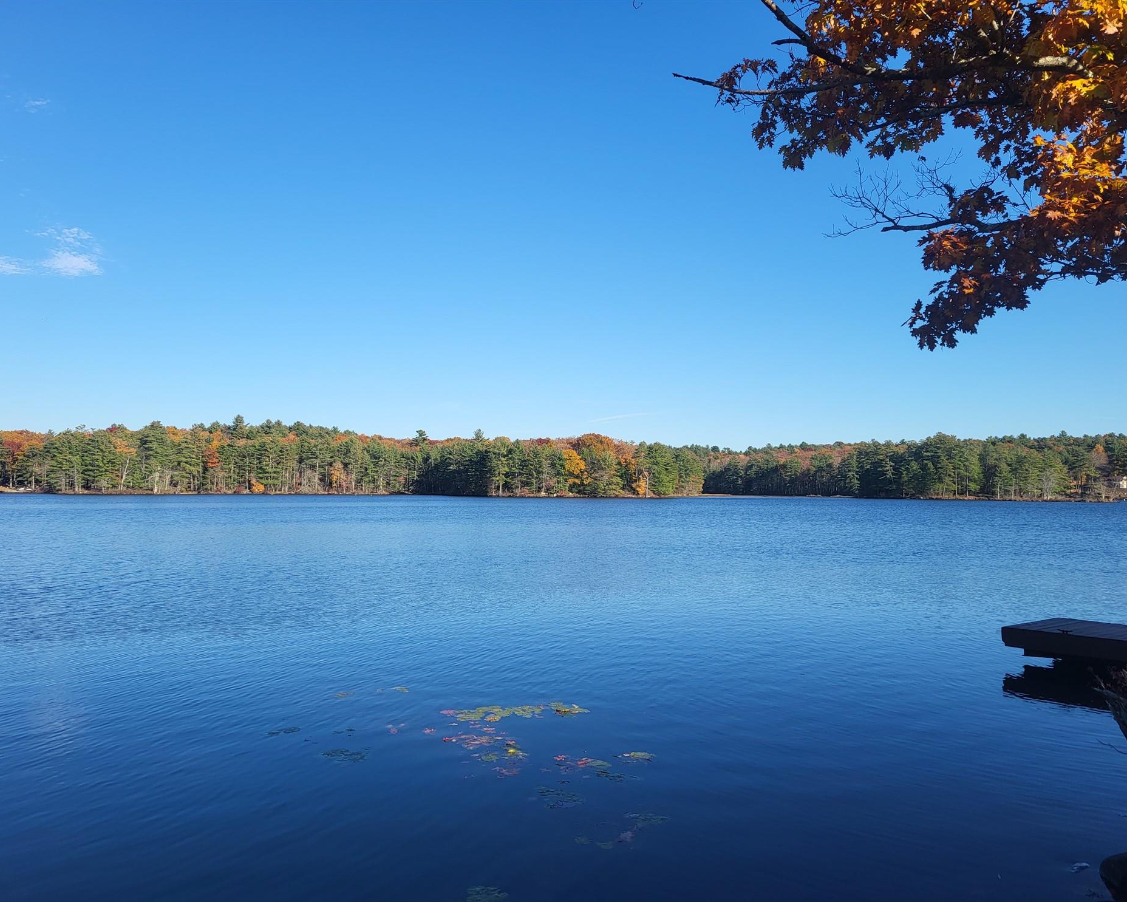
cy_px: 464
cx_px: 540
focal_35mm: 28
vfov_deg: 51.5
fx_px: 934
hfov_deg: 62.2
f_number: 1.8
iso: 40
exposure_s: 1/1884
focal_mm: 5.4
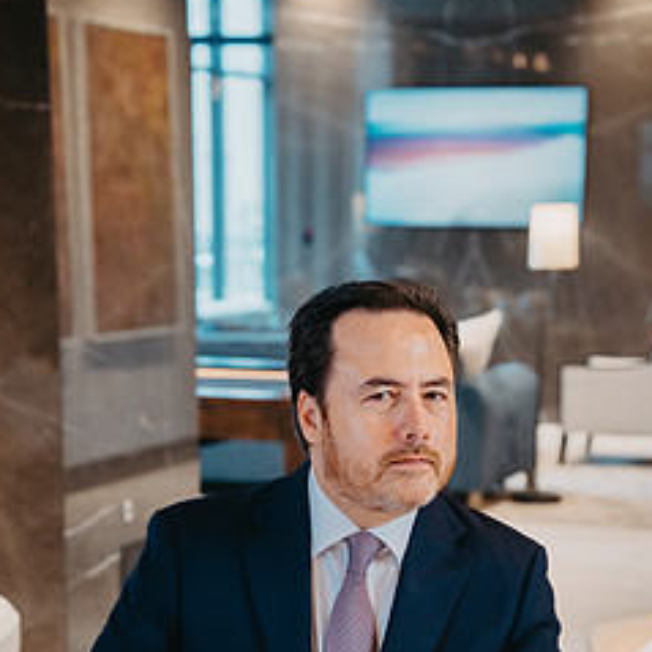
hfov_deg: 15.5
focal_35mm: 112
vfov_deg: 15.4
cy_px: 573
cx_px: 376
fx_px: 2387
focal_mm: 70
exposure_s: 1/100
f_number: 4.5
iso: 1000
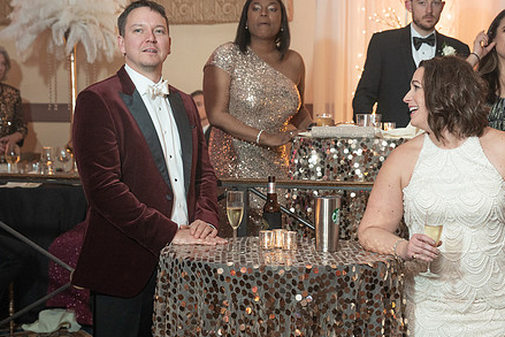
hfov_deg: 30.4
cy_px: 175
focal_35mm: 66
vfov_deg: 20.6
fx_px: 926
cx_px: 308
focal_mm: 50
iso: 2000
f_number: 4
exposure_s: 1/125
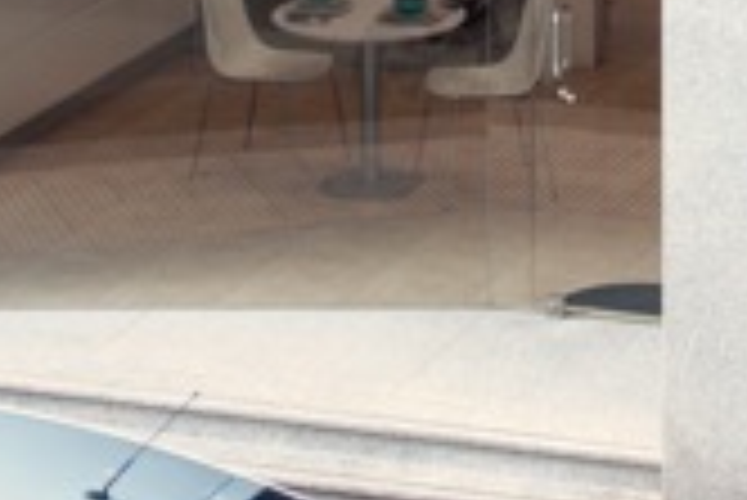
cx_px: 513
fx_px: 3157
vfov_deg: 8.9
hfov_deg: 13.5
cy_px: -180
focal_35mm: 152
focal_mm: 28
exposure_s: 1/13
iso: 200
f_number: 4
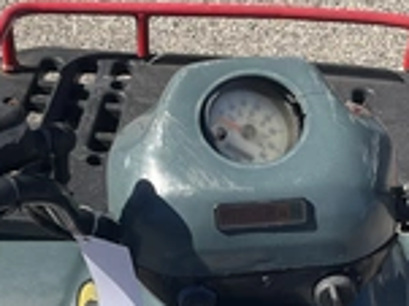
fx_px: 909
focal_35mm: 77
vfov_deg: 18.8
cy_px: 263
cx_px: 263
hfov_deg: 25.3
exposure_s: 1/1577
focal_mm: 3
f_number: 1.8
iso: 25
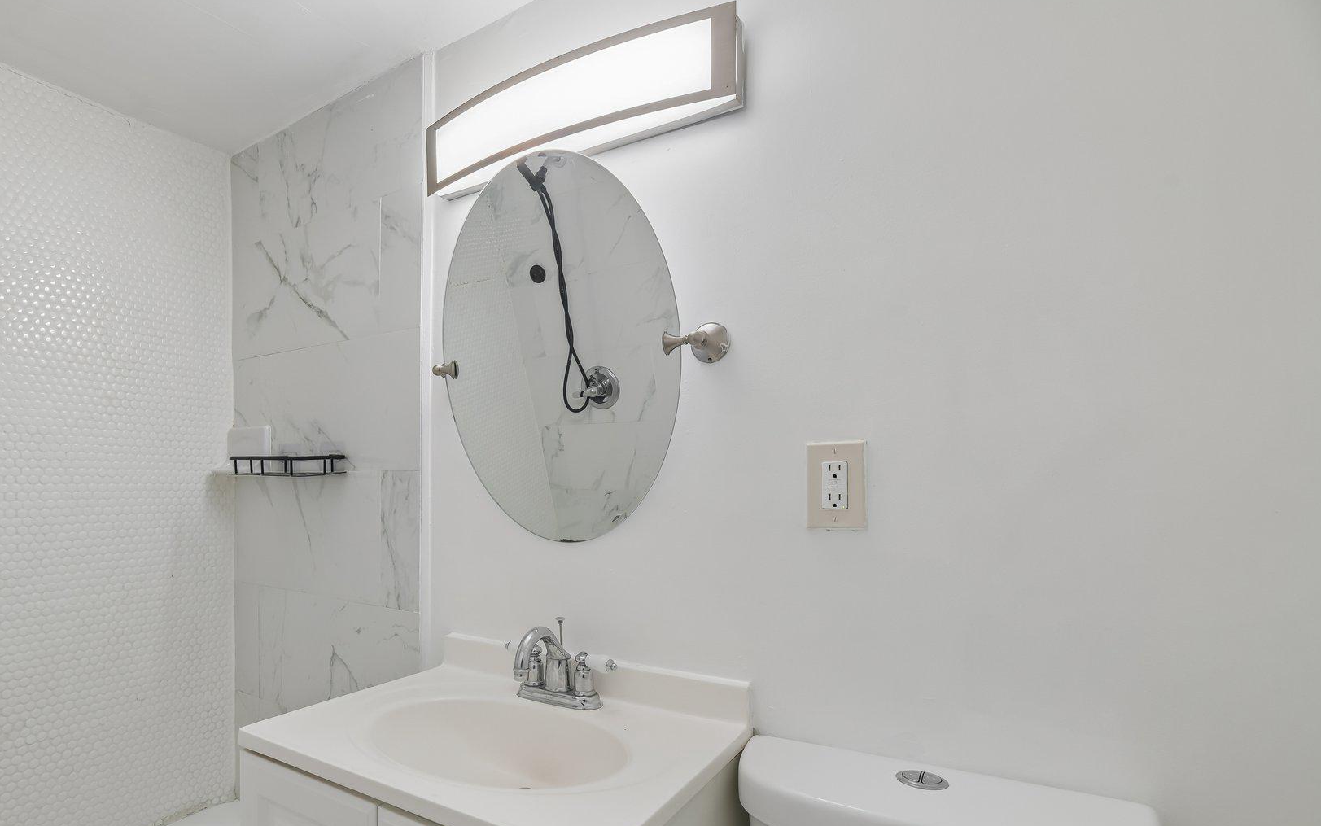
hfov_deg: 89.2
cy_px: 505
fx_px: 648
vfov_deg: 64.3
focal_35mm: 18
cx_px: 493
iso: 110
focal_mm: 14
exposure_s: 1/15
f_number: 8
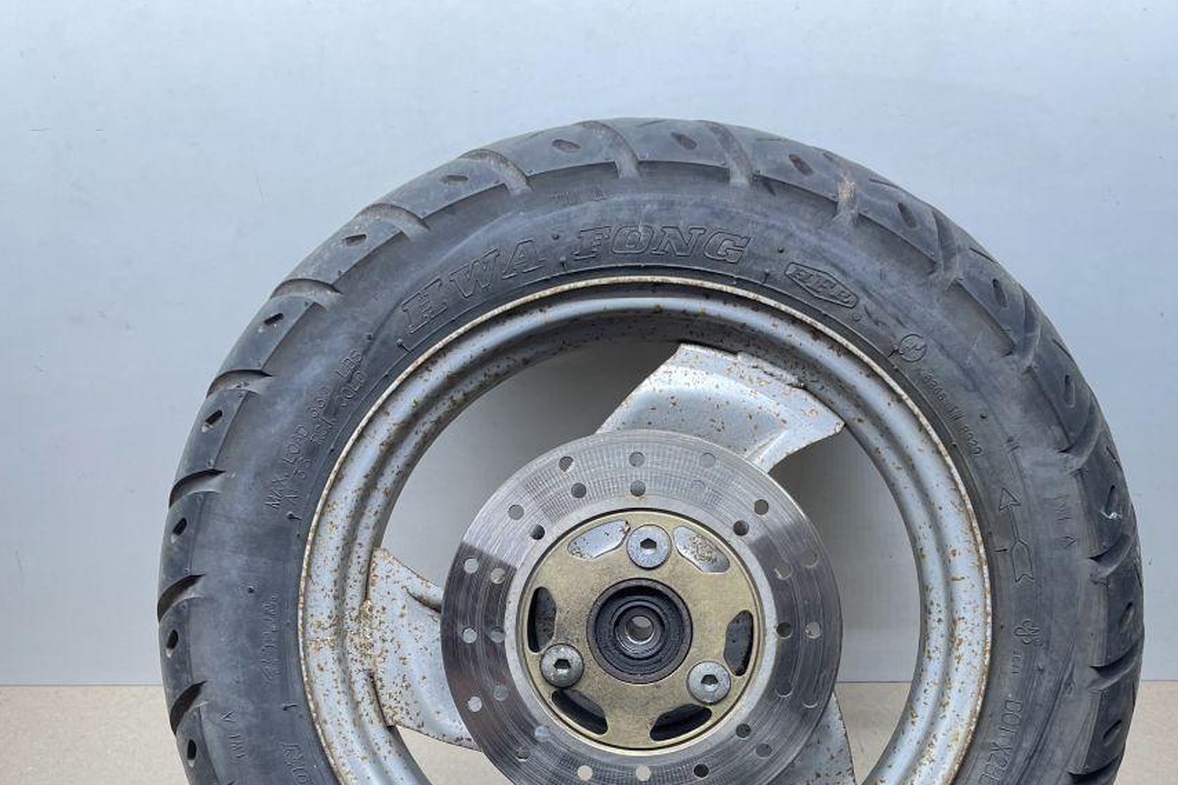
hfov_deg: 50.7
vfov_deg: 34.1
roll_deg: +3.3
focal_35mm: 38
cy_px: 614
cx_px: 636
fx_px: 1243
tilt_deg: -42.5
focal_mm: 4.2
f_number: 1.6
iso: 125
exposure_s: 1/100
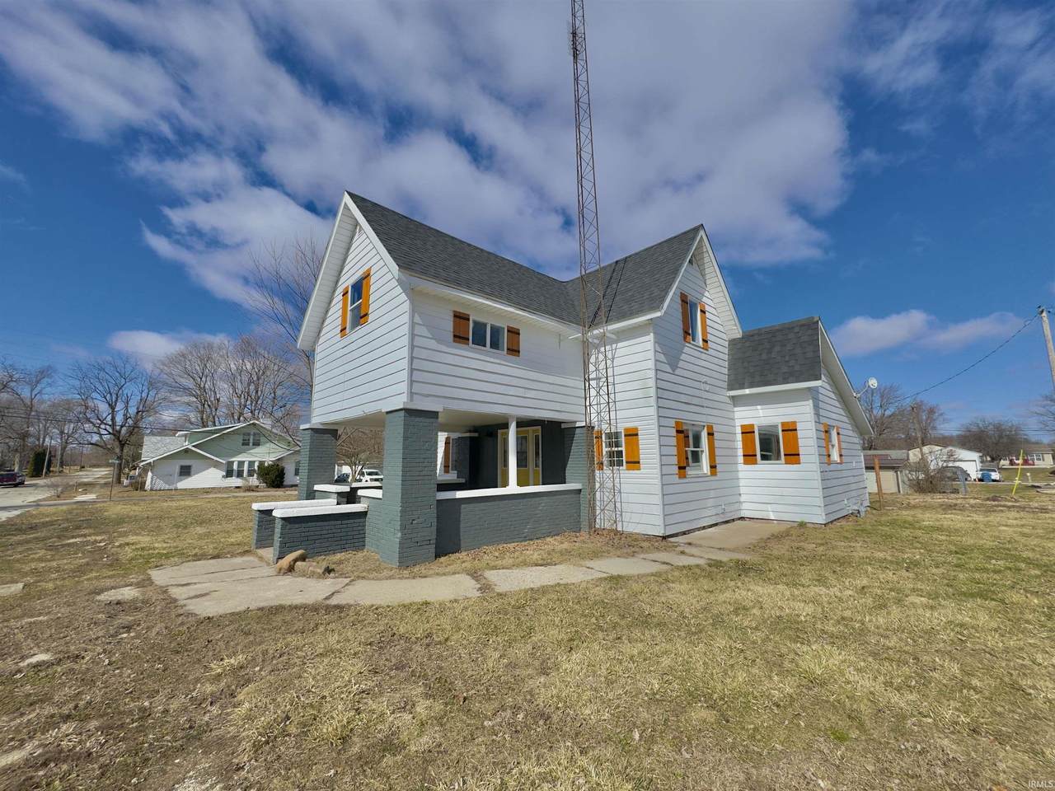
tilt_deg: +8.5
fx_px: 427
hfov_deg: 102.1
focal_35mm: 14
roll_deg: +0.6
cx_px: 528
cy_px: 396
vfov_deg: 85.7
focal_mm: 2.22
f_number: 2.2
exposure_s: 1/3906
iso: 40
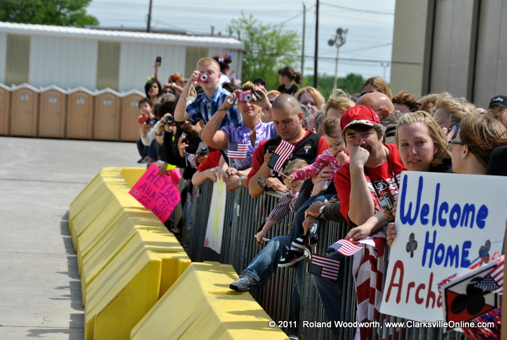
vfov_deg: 10.8
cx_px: 254
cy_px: 170
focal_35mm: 128
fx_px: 1798
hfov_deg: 16.0
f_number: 6.3
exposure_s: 1/640
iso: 100
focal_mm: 85
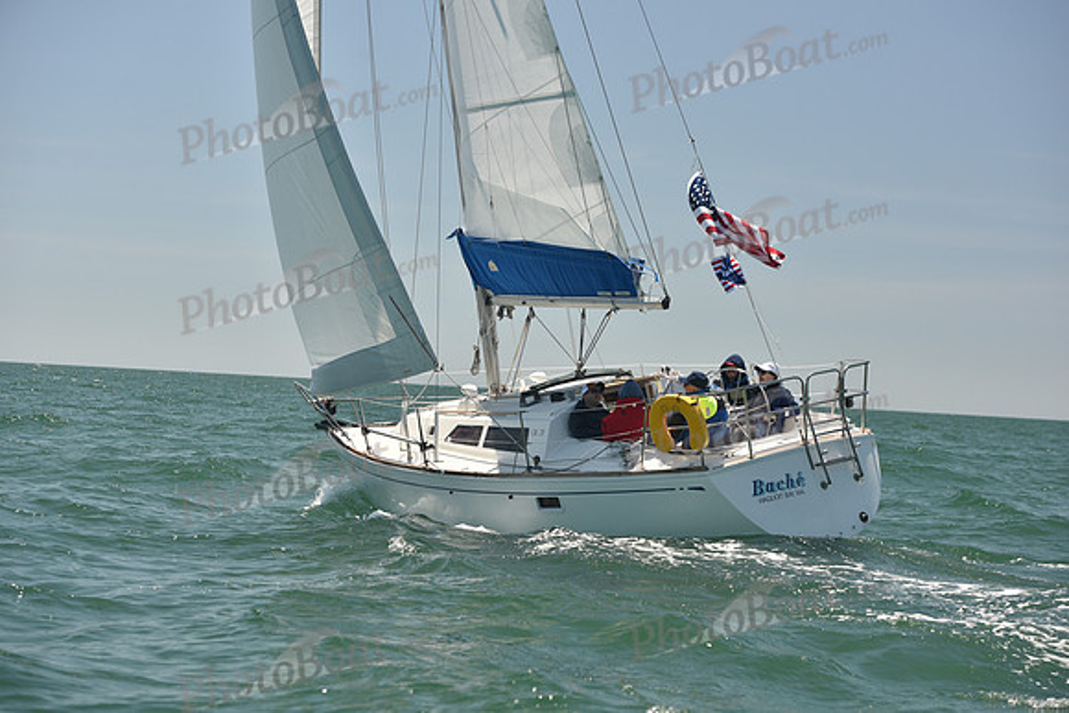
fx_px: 2524
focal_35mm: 85
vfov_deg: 16.1
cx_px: 534
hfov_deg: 23.9
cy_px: 356
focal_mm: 85
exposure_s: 1/800
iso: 250
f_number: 4.5
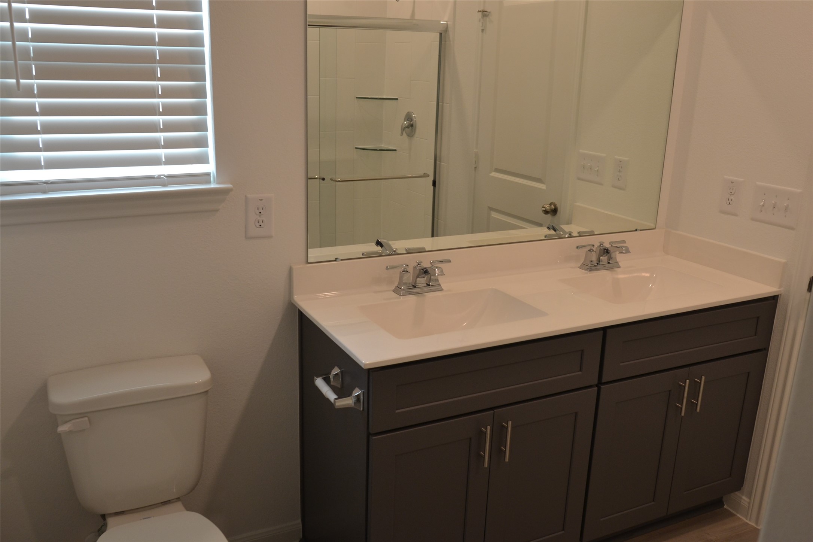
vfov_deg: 43.6
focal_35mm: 30
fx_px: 677
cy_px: 271
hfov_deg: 61.9
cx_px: 406
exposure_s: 1/60
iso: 400
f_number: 4
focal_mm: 20
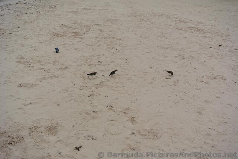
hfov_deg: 58.7
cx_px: 119
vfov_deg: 41.2
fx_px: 212
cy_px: 80
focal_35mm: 32
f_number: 4.5
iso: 100
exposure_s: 1/400
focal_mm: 12.2
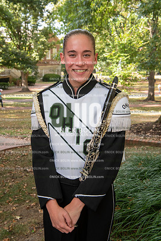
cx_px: 76
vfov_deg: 39.6
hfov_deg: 27.0
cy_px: 120
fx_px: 335
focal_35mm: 50
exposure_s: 1/100
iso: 500
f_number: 8
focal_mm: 45
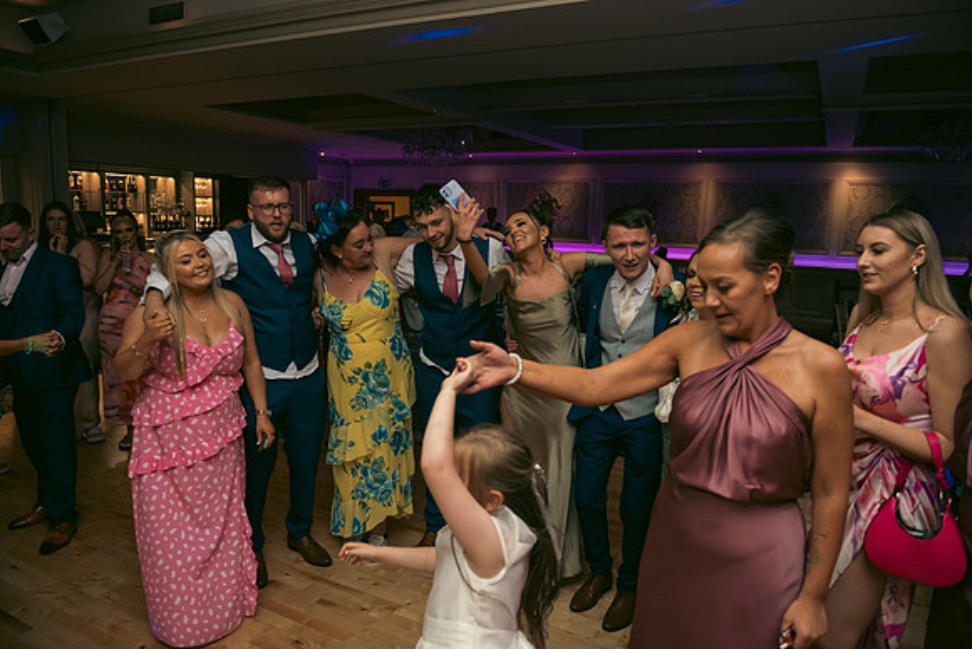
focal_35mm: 24
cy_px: 324
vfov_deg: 53.2
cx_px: 486
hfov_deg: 73.7
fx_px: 648
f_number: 3.5
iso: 800
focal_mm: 24
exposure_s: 1/160
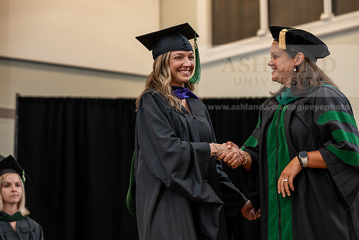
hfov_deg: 19.8
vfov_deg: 13.3
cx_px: 180
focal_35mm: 103
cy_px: 120
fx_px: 1027
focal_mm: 103
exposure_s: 1/200
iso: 1600
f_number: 3.5
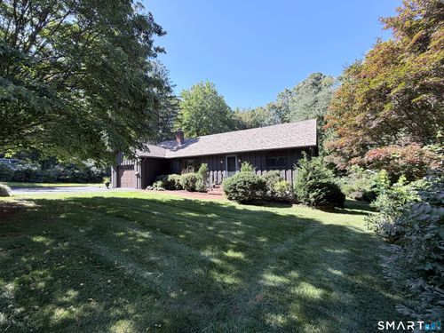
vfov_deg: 85.7
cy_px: 166
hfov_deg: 102.1
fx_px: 180
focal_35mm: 14
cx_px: 222
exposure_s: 1/468
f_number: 2.2
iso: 64
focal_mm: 2.22
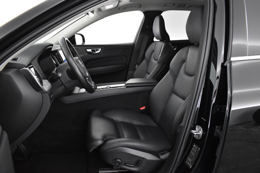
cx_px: 130
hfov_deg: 67.4
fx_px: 195
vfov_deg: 47.9
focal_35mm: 27
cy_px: 86
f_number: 3.5
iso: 3200
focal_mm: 18
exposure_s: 1/30
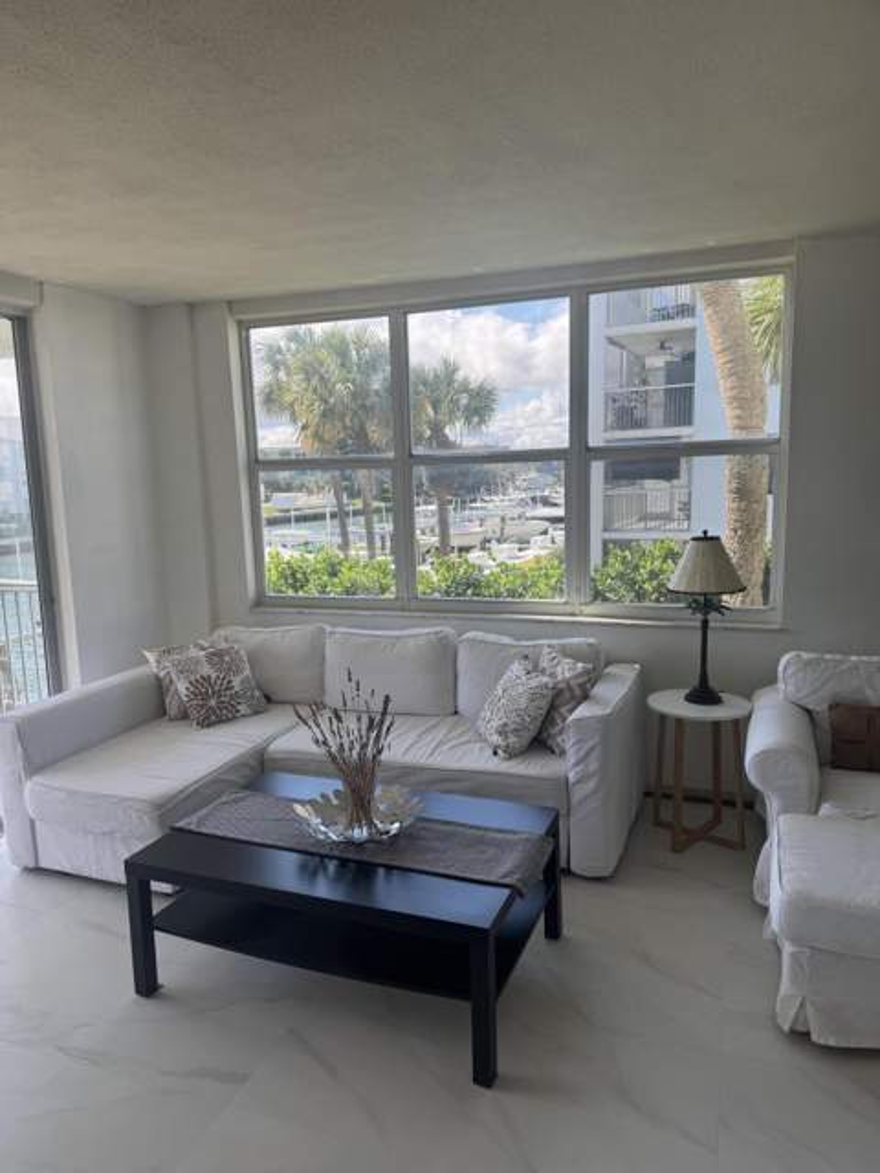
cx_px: 440
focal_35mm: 24
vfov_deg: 71.6
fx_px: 813
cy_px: 586
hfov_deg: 56.8
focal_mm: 6.76
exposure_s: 1/730
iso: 80
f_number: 1.78
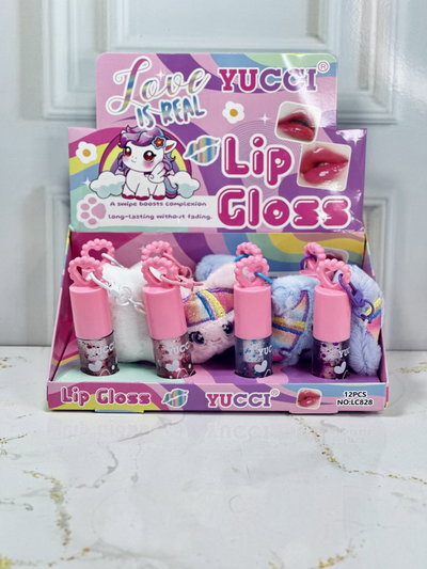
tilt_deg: -11.9
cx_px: 214
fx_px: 1266
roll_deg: -1.1
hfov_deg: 19.1
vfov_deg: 25.3
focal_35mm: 77
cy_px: 284
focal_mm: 9
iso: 200
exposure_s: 1/100
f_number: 2.8
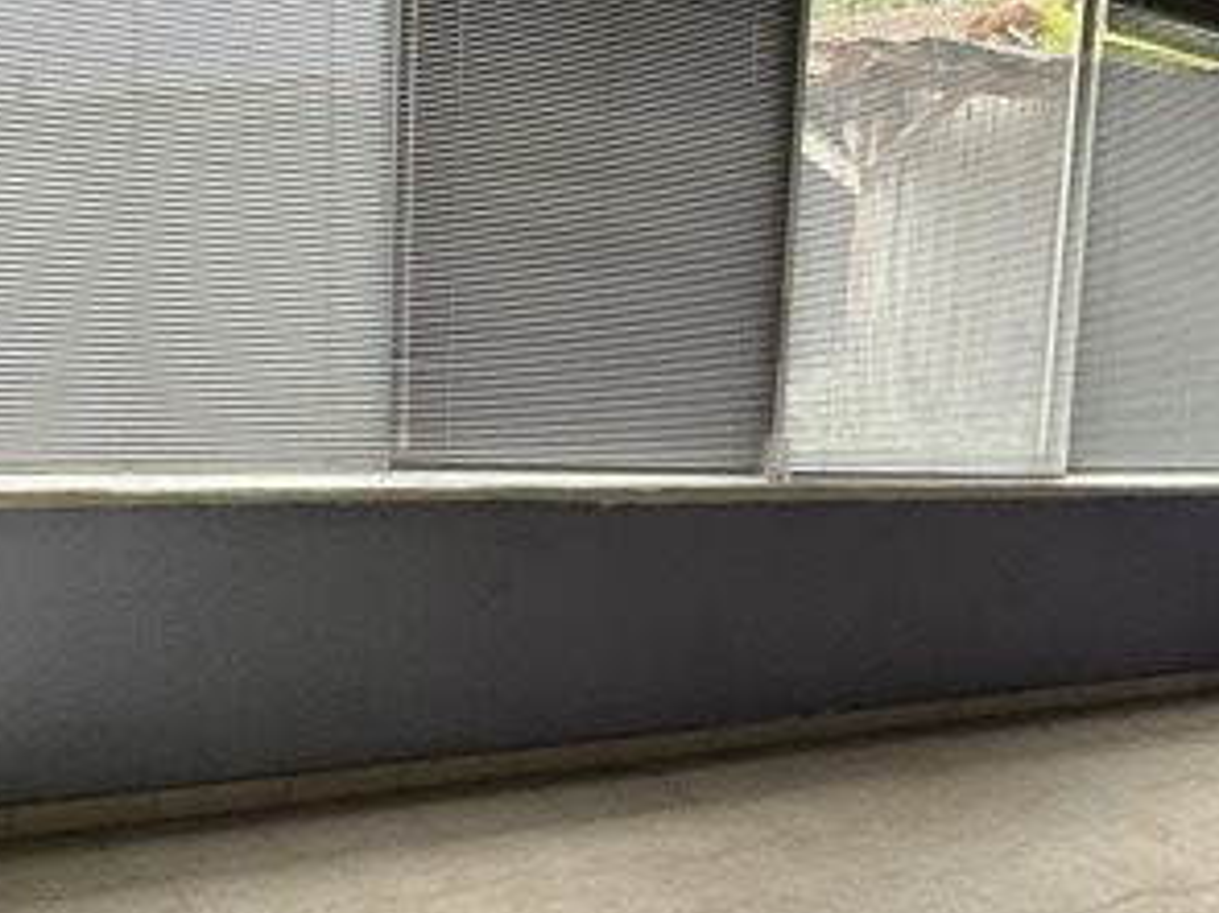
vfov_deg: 37.7
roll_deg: -4.2
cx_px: 893
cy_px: 500
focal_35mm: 38
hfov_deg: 47.4
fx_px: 1338
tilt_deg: -6.5
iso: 100
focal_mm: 2.22
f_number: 2.2
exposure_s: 1/100
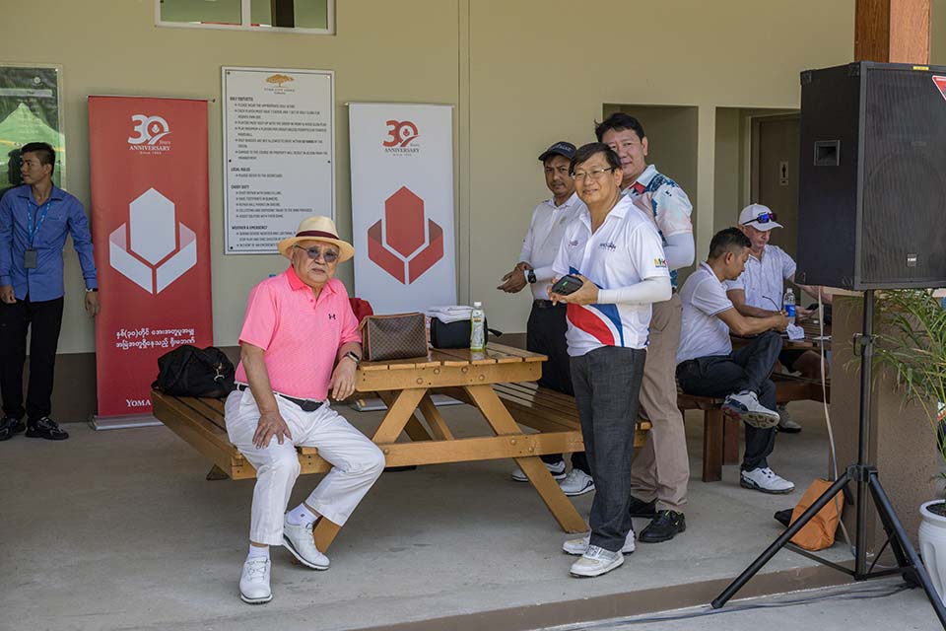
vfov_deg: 27.5
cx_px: 473
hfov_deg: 40.3
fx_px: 1288
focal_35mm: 49
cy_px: 316
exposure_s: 1/500
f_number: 8
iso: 1000
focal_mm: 49
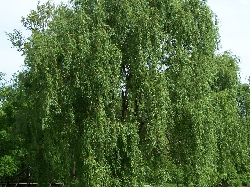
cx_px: 125
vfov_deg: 37.7
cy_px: 94
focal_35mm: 38
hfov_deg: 49.0
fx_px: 274
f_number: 2.8
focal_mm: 6.3
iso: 80
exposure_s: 1/800
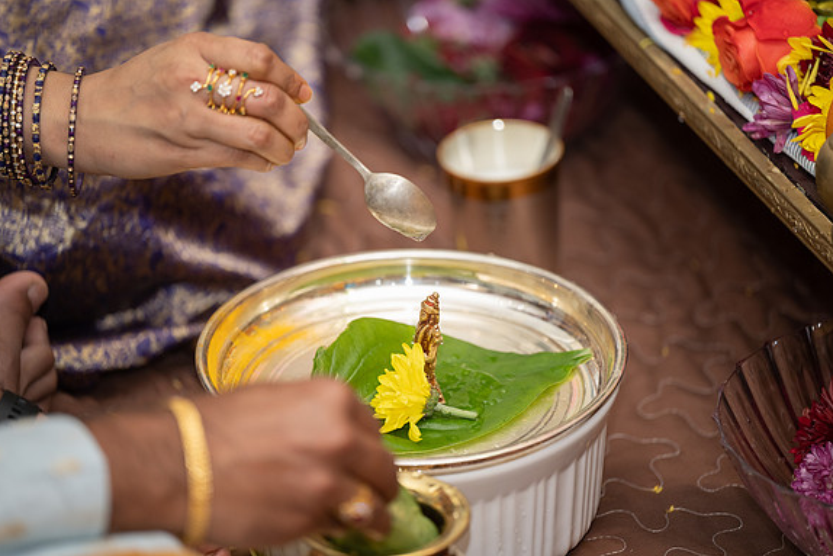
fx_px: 4675
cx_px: 414
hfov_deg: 10.2
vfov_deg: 6.8
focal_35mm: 202
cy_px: 279
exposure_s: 1/200
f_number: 2.8
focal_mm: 200
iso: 500
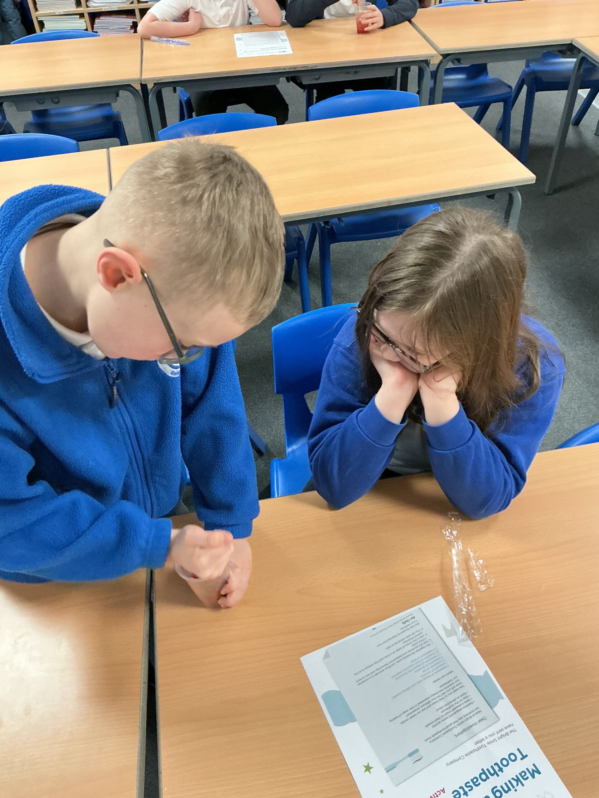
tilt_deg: -44.6
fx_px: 669
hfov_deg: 48.2
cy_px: 399
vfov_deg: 61.7
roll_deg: +5.2
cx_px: 300
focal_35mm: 29
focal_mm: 3
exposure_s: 1/60
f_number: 1.8
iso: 200
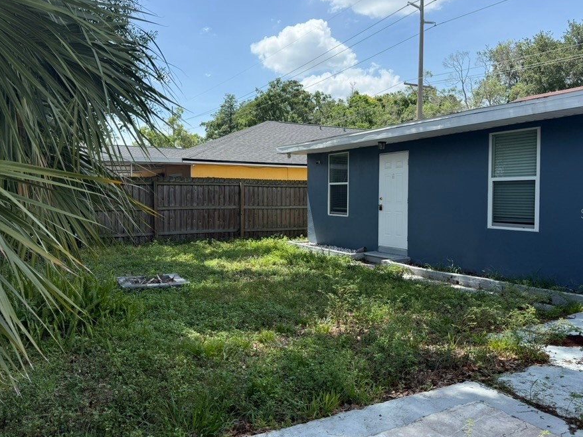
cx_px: 303
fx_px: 471
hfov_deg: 63.4
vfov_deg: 49.7
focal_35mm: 28
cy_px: 213
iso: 100
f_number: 1.78
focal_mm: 6.76
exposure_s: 1/3279
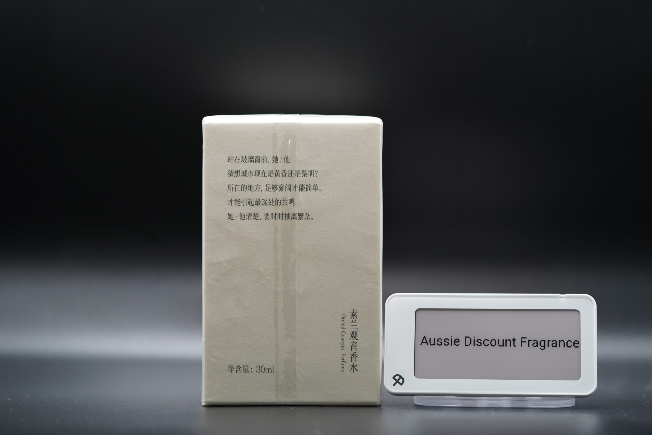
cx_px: 326
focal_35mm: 90
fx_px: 1630
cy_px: 218
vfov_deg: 15.2
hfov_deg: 22.6
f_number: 4
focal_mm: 90
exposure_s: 1/100
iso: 1000
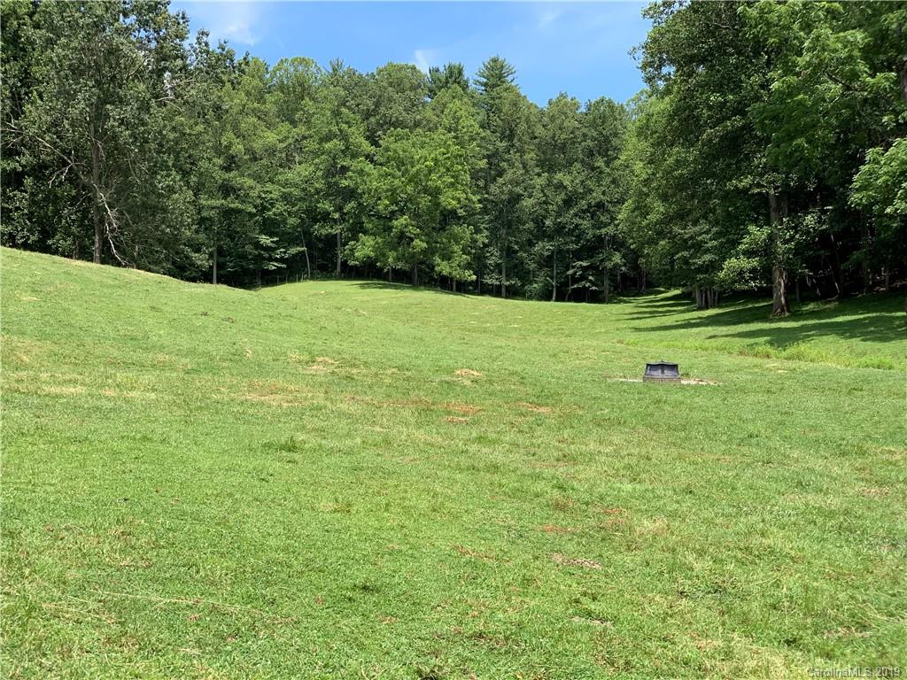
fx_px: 1362
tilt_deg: +2.0
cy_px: 340
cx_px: 454
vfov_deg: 28.0
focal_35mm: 52
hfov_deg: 36.8
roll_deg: +0.3
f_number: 2.4
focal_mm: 6
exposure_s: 1/615
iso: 16
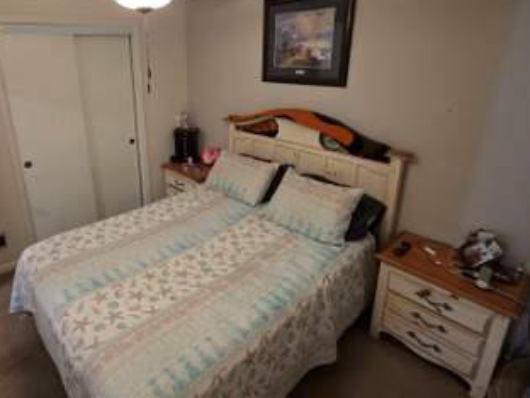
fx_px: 306
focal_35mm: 20
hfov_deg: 80.3
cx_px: 200
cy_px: 160
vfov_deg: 65.4
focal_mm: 2.2
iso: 400
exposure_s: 1/60
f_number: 1.9
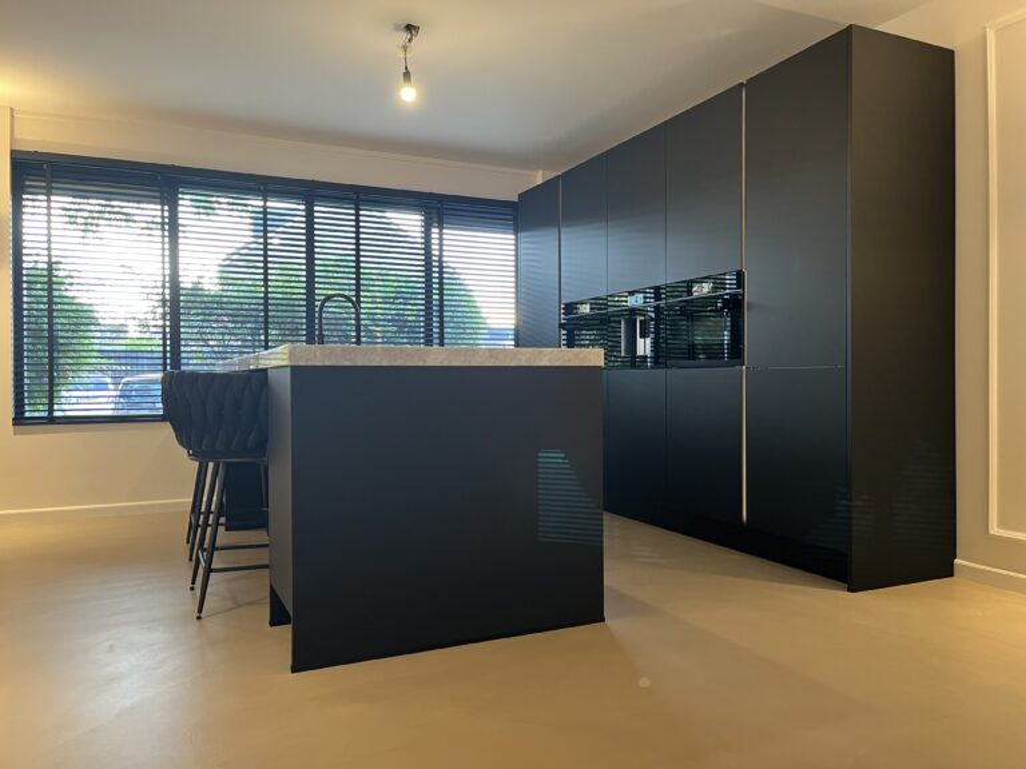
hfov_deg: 67.3
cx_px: 513
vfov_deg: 53.1
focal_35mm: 26
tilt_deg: -1.4
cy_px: 384
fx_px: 771
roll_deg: +0.5
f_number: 1.6
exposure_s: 1/60
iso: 320
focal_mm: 5.1
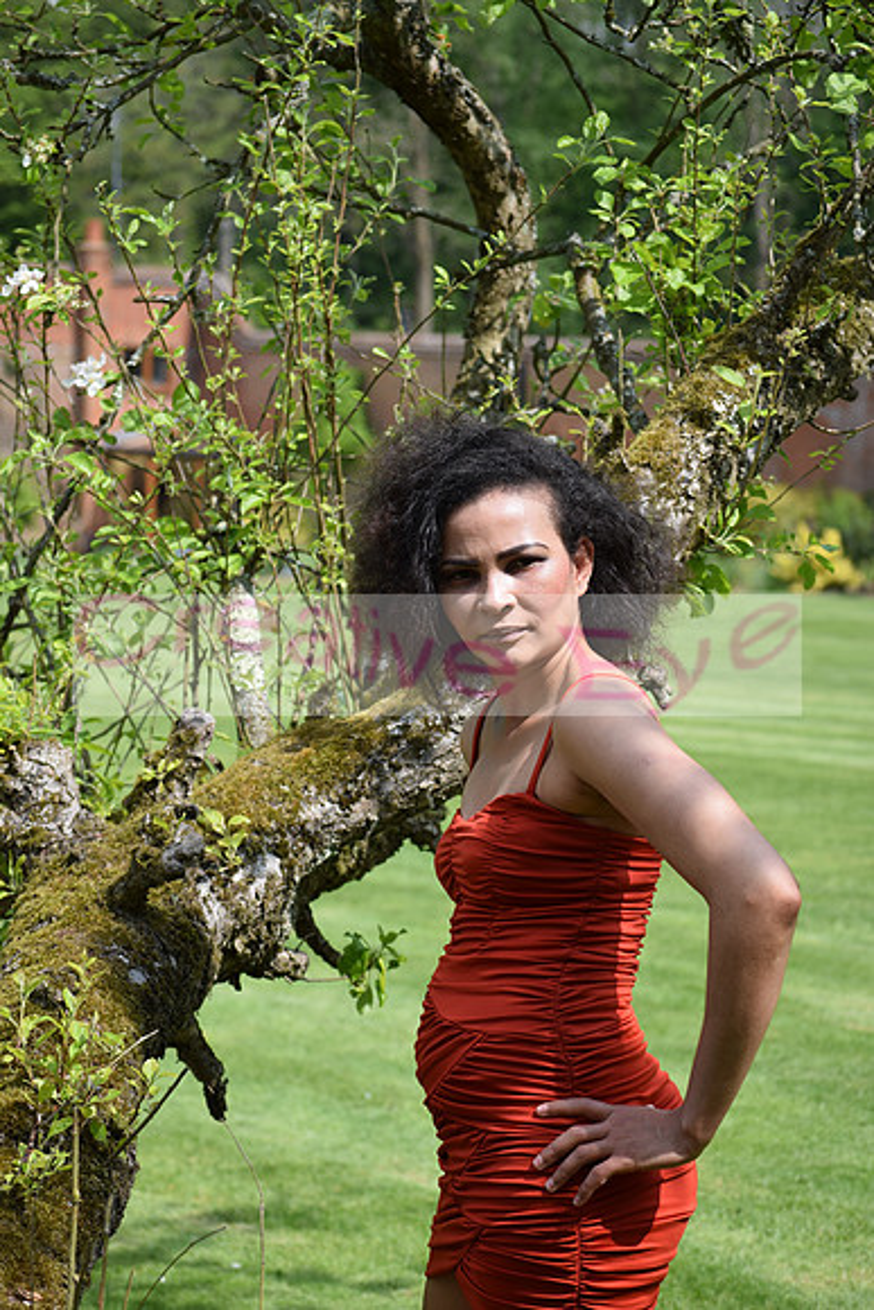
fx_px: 3712
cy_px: 655
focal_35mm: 102
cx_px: 437
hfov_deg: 13.4
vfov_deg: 20.0
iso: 100
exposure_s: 1/400
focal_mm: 68
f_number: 5.6
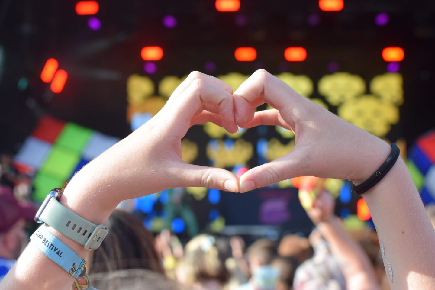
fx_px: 634
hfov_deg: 37.9
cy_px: 145
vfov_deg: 25.8
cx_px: 218
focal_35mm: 52
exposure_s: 1/1250
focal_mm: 35
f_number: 5
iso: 400
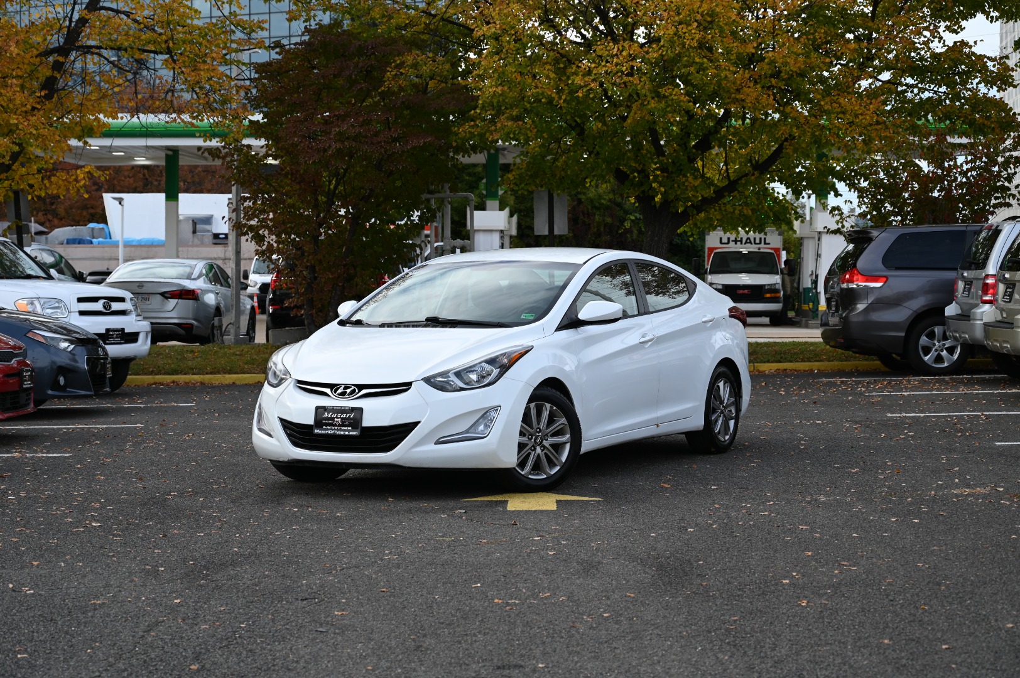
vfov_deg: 21.2
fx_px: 1812
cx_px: 510
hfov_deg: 31.4
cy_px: 339
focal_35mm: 64
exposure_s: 1/250
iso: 180
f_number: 5.6
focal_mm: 64
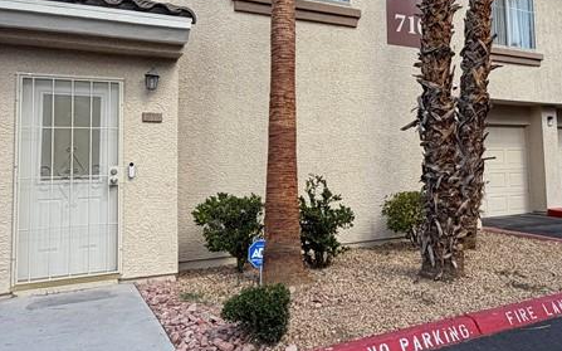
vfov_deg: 36.9
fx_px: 521
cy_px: 122
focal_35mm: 34
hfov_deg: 55.9
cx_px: 360
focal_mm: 2.22
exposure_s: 1/619
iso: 40
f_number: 2.2
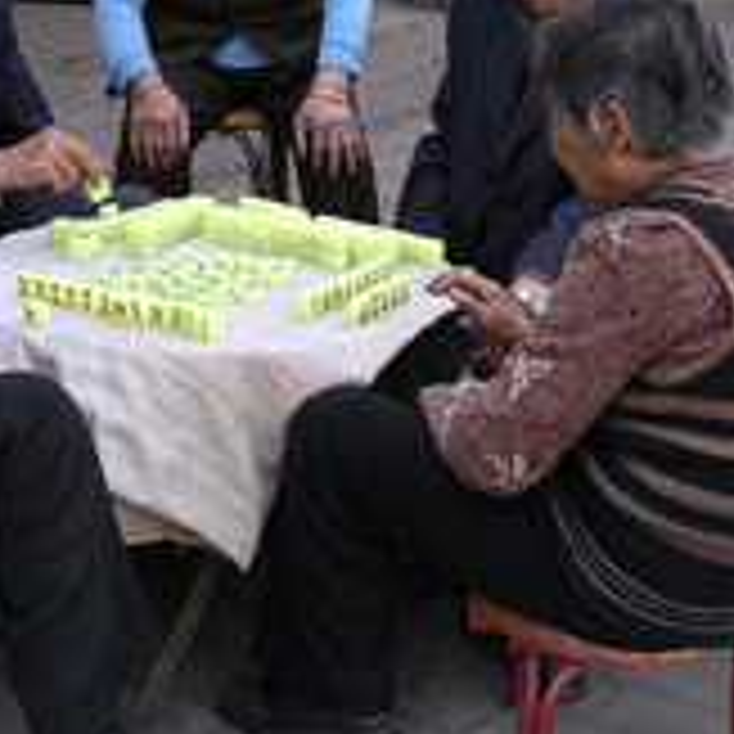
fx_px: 1871
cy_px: 212
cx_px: 281
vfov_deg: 22.1
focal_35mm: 78
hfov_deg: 22.1
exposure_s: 1/115
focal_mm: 7.8
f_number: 2.8
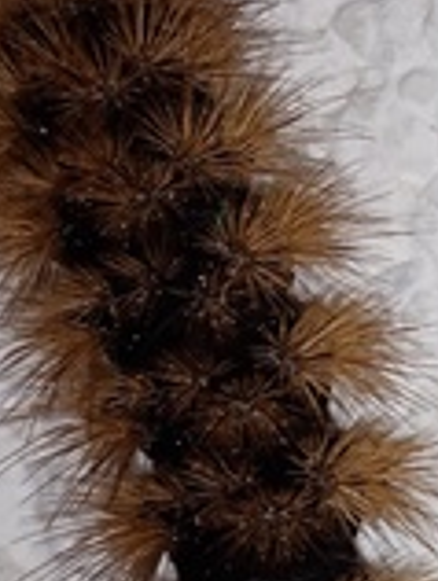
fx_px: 1767
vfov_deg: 18.6
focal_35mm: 105
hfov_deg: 14.0
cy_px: 434
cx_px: 375
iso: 112
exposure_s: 1/153
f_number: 1.8
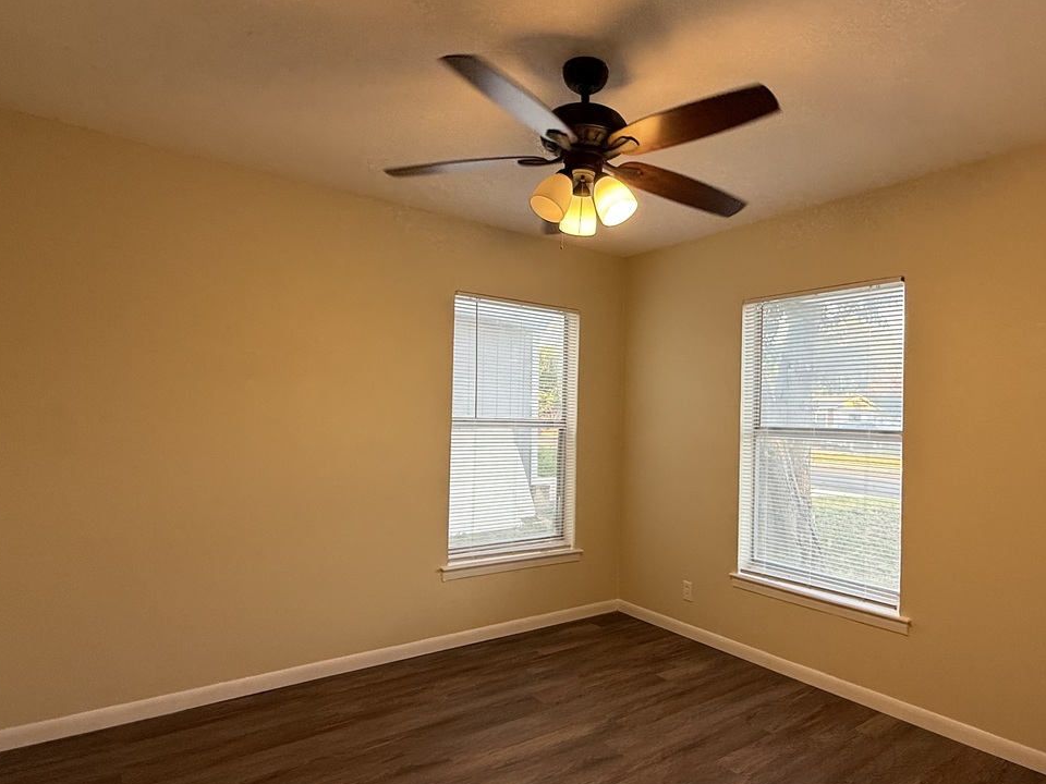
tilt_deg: +0.4
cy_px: 412
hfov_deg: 78.6
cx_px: 594
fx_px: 635
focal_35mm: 21
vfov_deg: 63.4
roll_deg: -1.7
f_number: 2.2
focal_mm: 2.22
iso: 100
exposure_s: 1/99
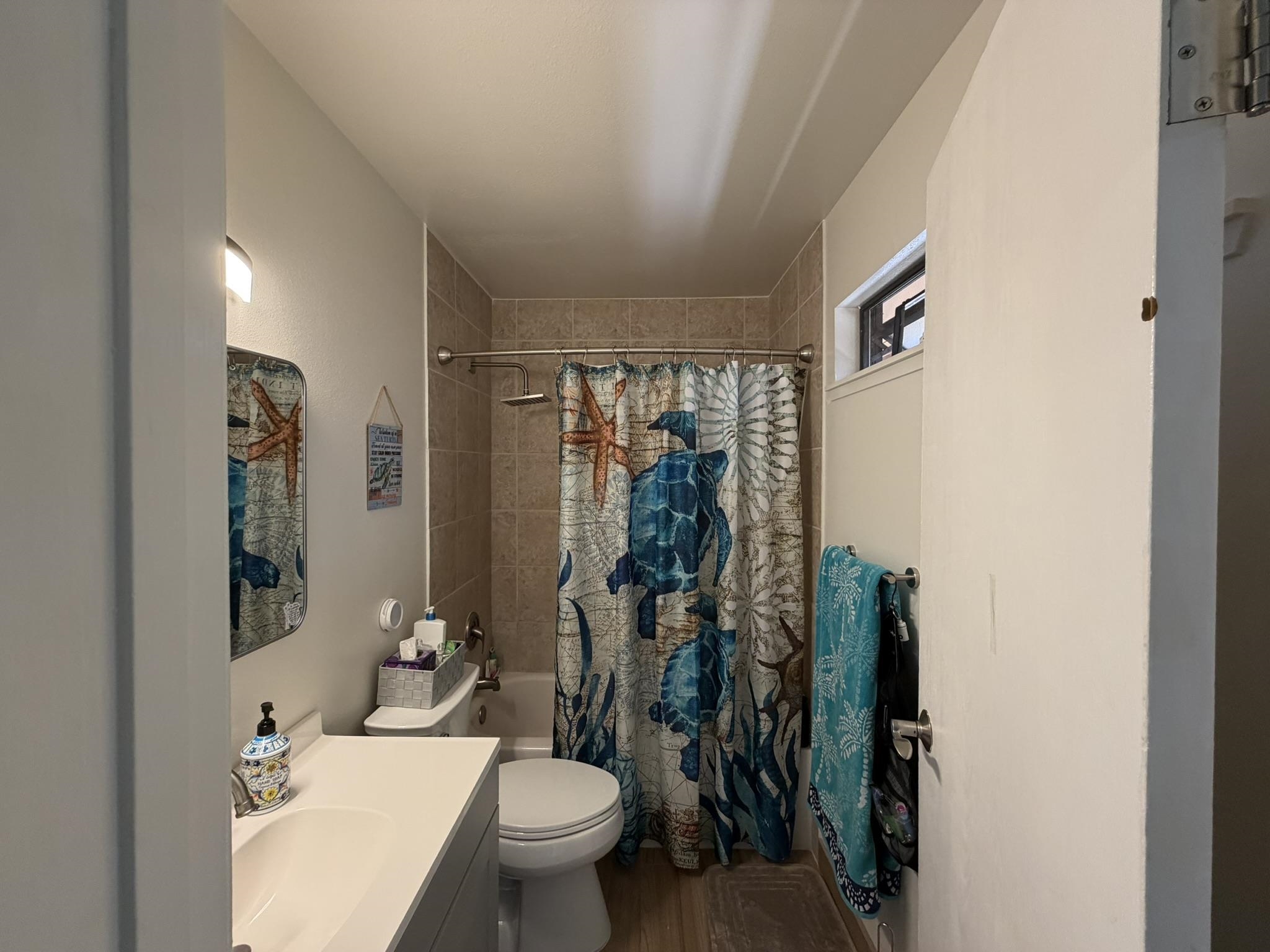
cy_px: 476
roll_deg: +1.1
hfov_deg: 102.1
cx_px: 635
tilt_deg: +0.1
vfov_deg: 85.7
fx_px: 514
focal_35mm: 14
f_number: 2.2
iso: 200
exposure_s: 1/60
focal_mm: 2.22
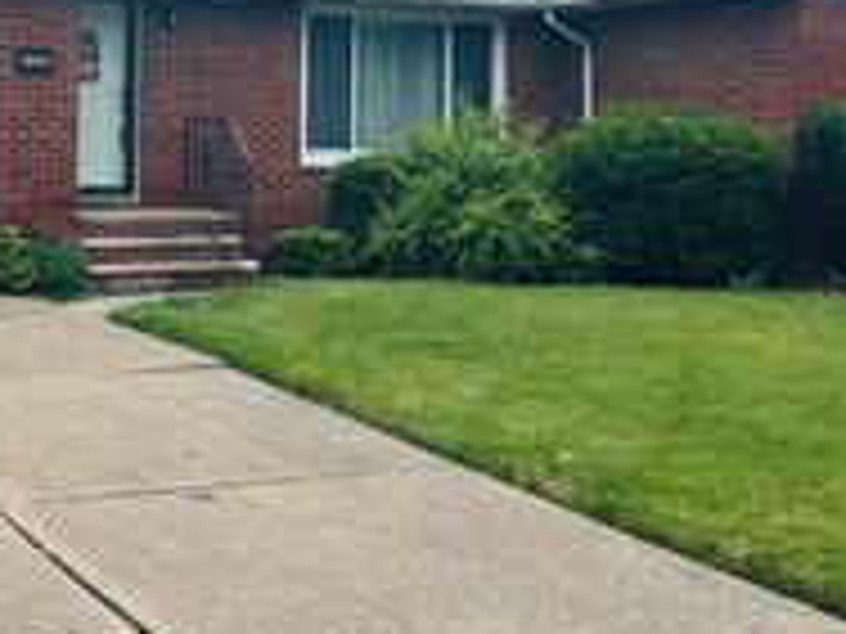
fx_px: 1686
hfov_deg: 28.0
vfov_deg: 20.9
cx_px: 292
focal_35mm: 69
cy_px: 61
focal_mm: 5.96
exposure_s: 1/4255
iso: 50
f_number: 1.6
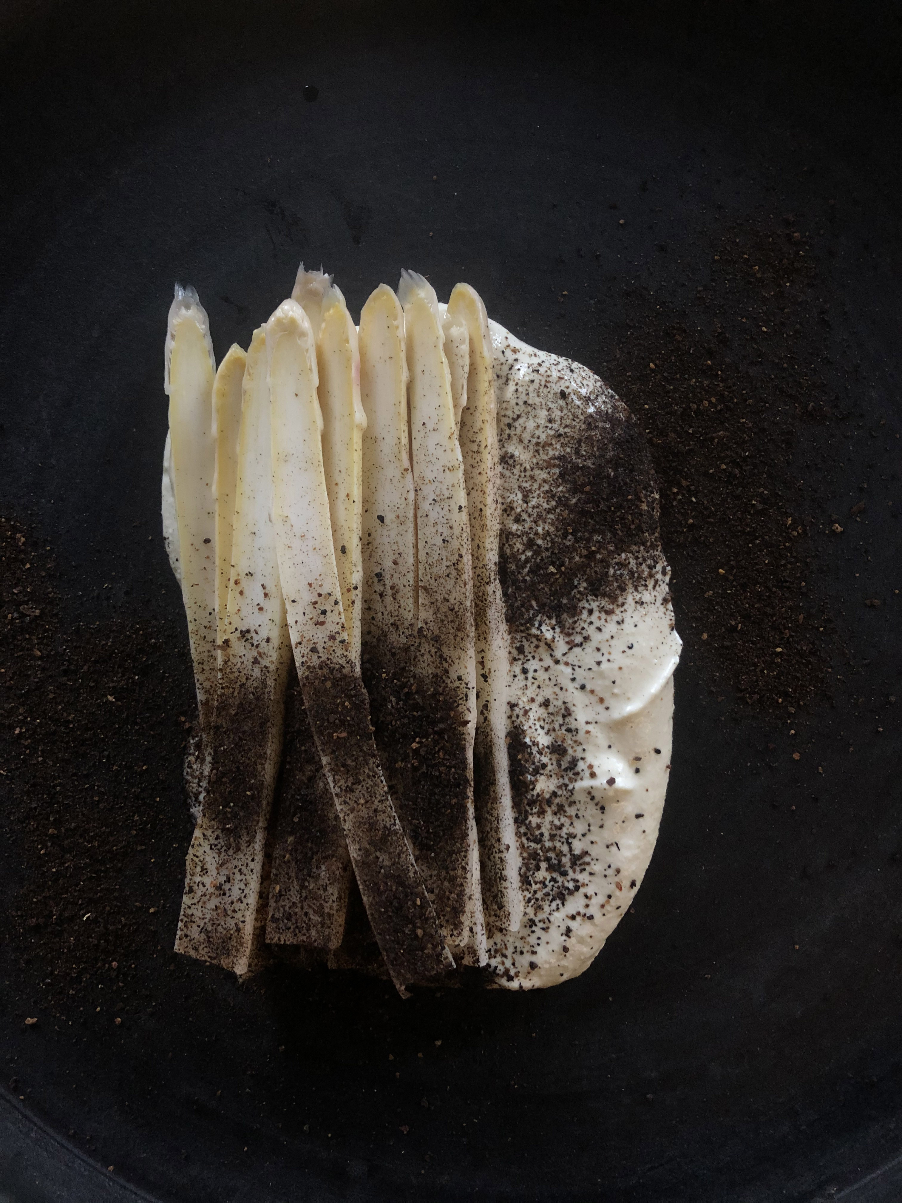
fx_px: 973
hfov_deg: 49.7
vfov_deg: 63.4
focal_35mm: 28
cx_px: 451
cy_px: 602
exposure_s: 1/15
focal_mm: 3.99
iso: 80
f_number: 1.8
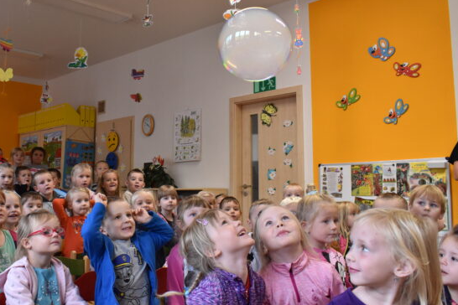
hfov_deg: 50.1
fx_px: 483
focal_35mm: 38
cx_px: 169
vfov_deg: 35.0
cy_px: 138
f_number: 5.6
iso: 1400
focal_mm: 18
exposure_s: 1/125
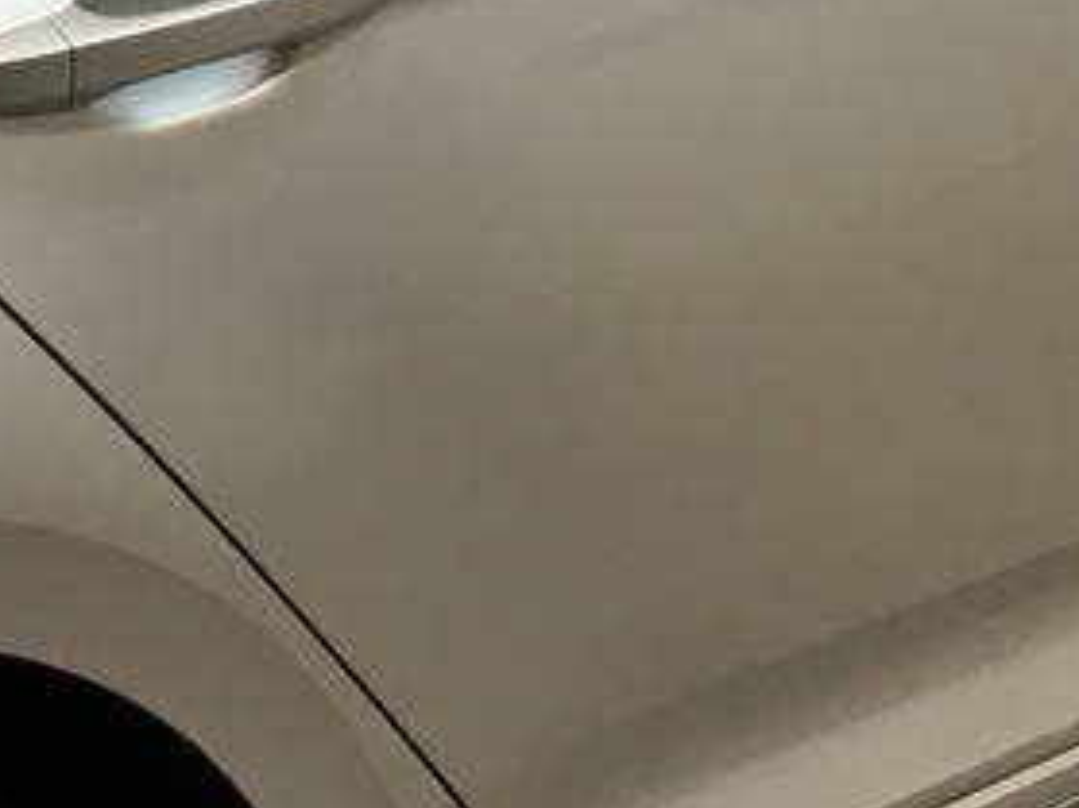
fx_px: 4985
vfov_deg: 9.0
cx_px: 449
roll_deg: +6.3
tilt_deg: -12.5
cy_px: -495
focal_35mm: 160
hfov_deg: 12.3
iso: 32
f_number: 2.4
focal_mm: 3.3
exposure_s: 1/33
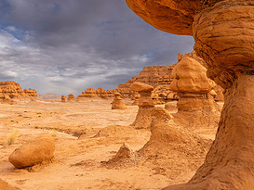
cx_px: 77
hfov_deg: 59.6
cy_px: 69
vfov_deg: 47.7
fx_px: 213
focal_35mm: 29
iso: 200
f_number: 8
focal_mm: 14
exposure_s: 1/1250
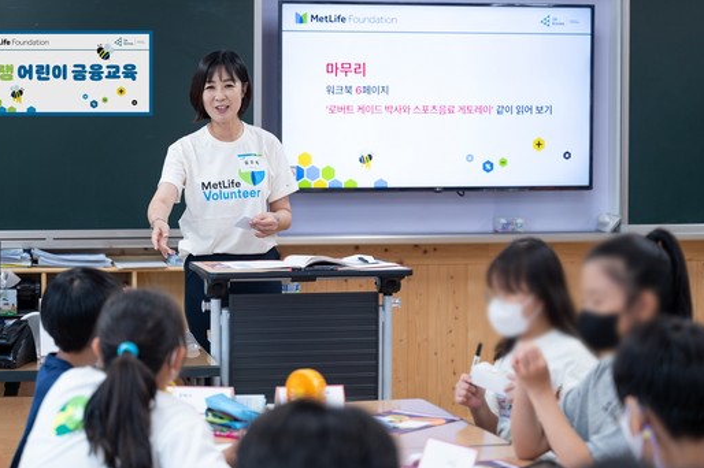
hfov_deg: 25.7
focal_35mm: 79
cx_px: 316
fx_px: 1544
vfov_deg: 17.3
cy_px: 230
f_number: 2.8
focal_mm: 70
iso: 640
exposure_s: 1/200
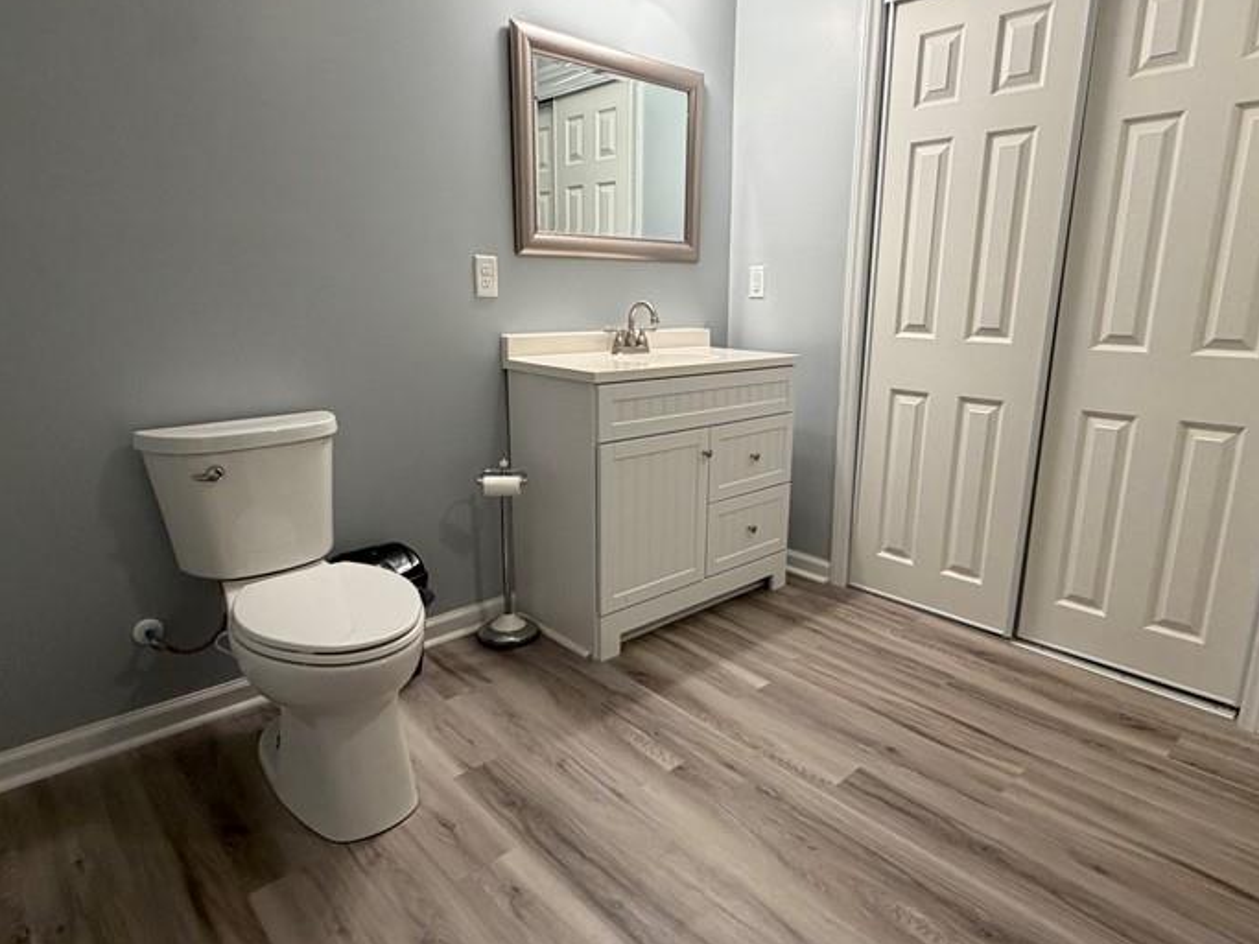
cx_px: 675
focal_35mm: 21
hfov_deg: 78.9
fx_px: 764
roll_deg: -0.9
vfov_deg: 63.4
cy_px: 479
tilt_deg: -14.4
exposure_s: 1/60
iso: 250
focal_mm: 2.22
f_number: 2.2
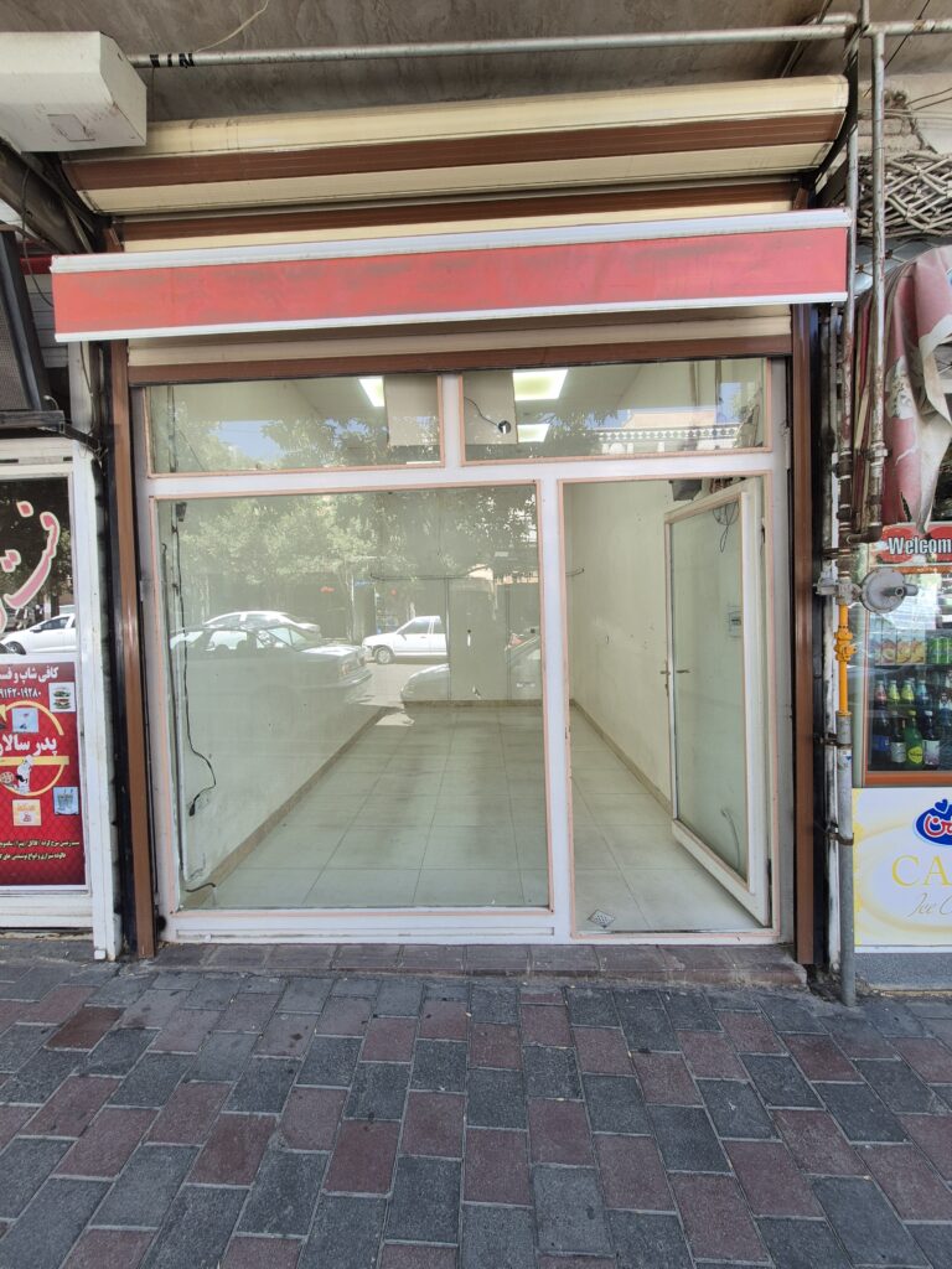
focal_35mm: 13
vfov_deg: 106.2
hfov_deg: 89.9
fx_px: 477
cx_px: 476
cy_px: 634
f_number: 2.2
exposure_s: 1/123
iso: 50
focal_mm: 1.74
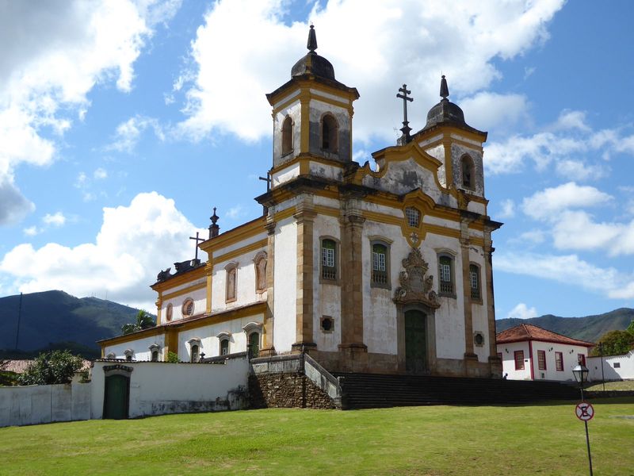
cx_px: 317
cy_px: 238
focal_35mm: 42
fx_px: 769
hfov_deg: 44.8
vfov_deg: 34.3
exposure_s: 1/640
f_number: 3.8
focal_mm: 7.2
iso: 80
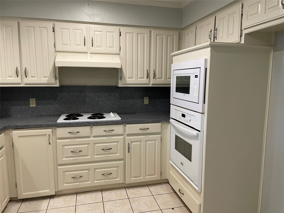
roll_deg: -1.1
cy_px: 106
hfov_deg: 67.3
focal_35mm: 26
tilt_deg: -7.3
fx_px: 213
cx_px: 142
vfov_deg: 53.1
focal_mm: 4.2
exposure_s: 1/60
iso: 125
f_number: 1.6
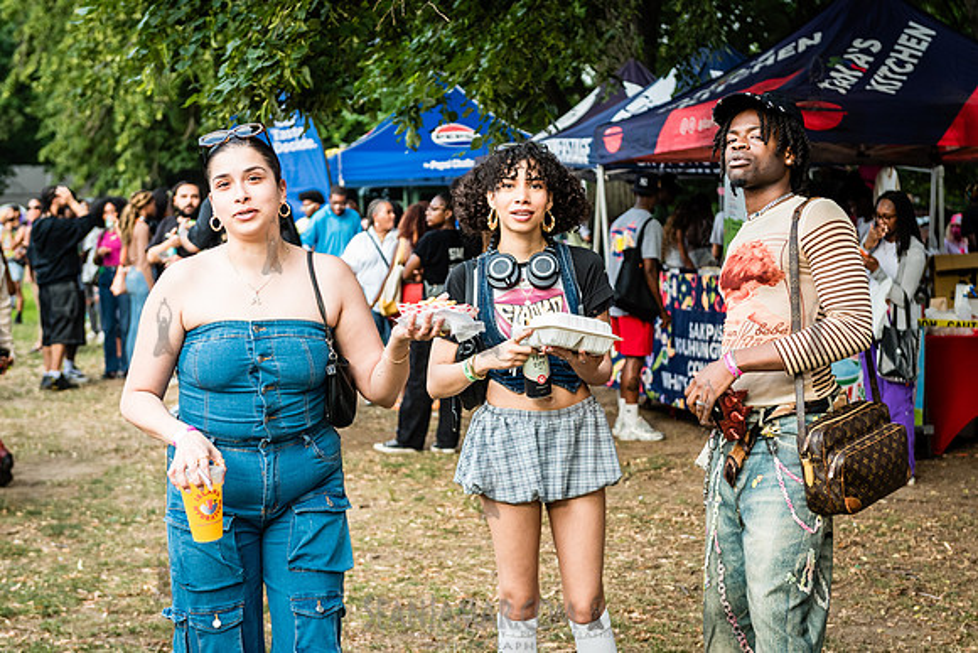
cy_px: 313
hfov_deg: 30.3
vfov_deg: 20.5
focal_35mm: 66
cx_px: 518
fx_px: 1804
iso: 1000
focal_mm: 58
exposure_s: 1/400
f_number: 3.5
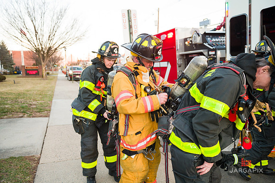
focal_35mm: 24
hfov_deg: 73.8
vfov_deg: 53.1
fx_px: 183
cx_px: 138
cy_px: 92
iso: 1000
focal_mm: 24
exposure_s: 1/320
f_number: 3.2
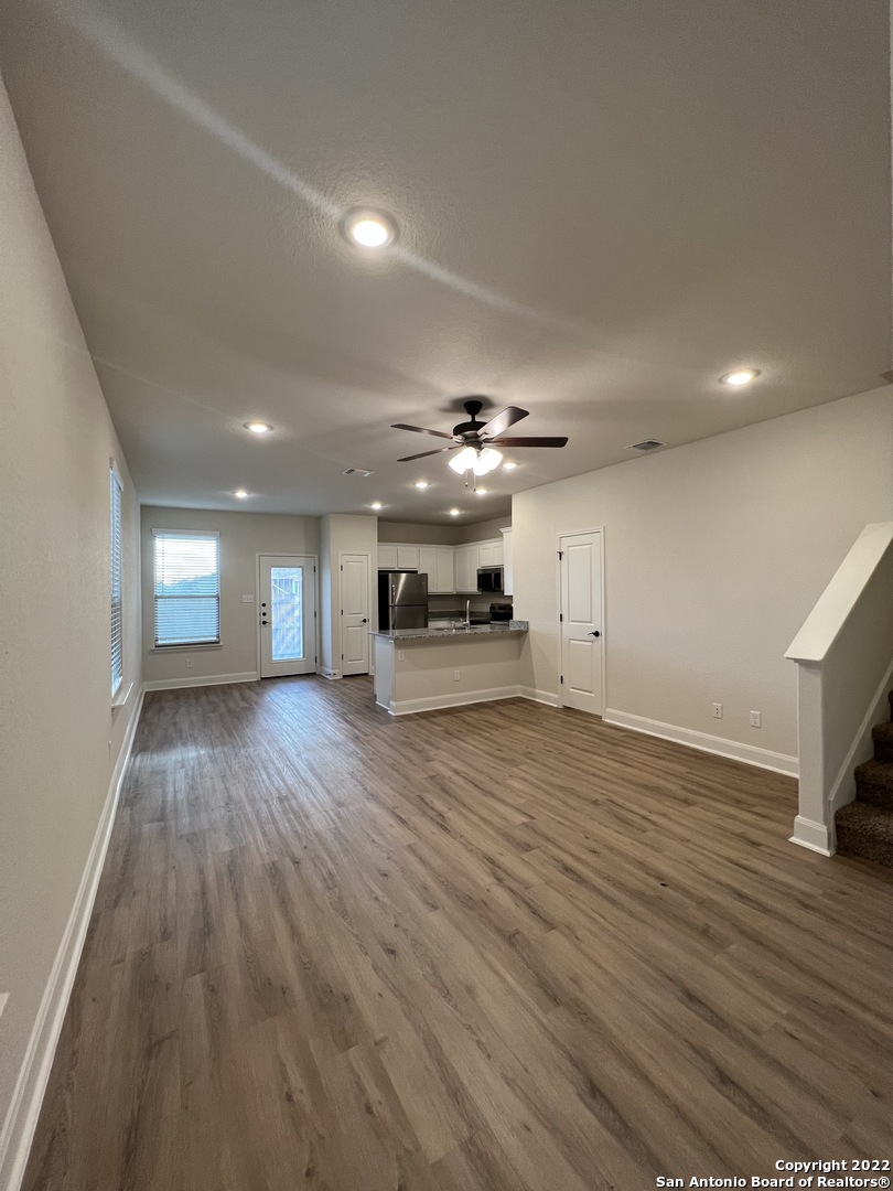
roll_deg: +0.7
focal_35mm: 13
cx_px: 446
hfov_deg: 89.9
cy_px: 596
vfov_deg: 106.2
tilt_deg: -1.0
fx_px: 447
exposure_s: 1/120
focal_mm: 1.57
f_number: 1.8
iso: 125
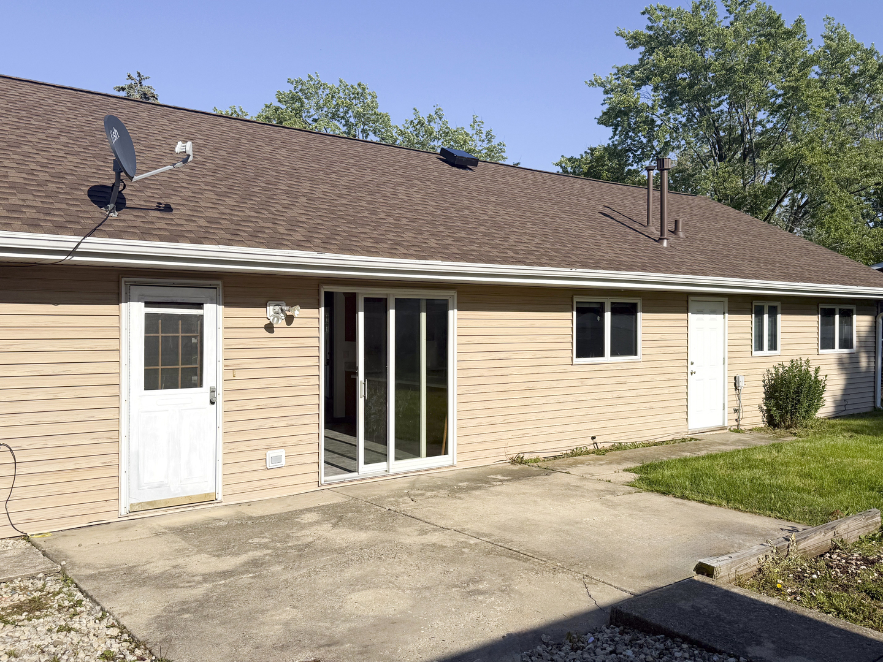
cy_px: 331
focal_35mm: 31
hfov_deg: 58.4
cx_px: 442
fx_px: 791
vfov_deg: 45.4
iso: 80
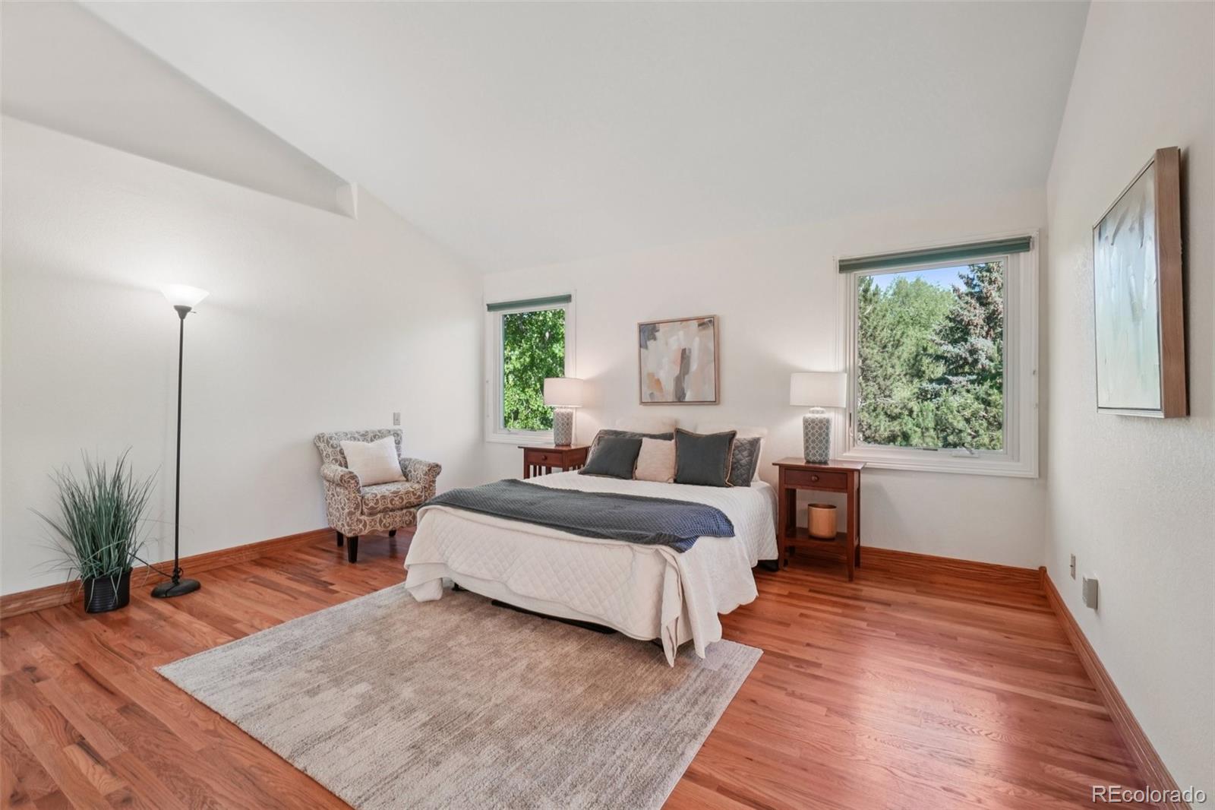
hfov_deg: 100.4
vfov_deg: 77.3
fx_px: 506
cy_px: 405
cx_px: 608
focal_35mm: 15
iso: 400
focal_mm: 10
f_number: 8
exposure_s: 1/50
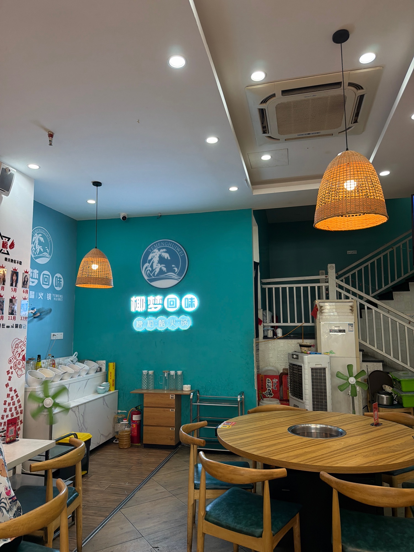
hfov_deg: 56.8
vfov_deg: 71.6
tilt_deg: +6.5
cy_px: 276
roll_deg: -0.3
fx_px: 383
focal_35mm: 24
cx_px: 207
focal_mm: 6.76
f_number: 1.78
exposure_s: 1/100
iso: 200
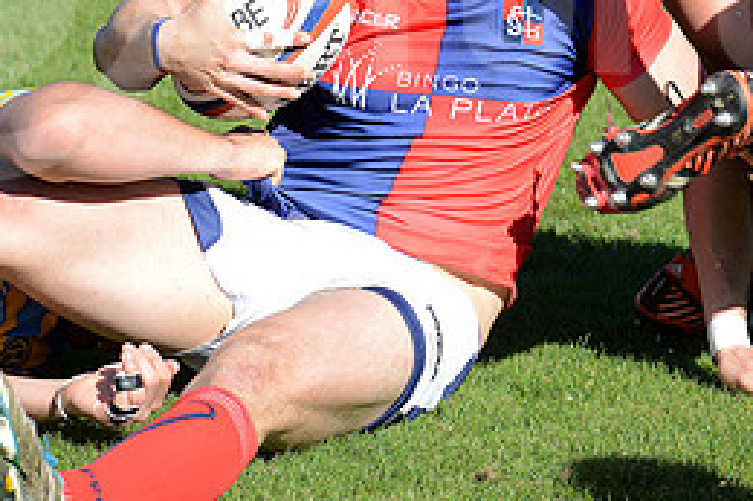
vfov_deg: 6.2
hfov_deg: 9.4
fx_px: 4578
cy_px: -25
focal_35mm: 219
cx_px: 469
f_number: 4.5
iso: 320
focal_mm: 98
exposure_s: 1/1250
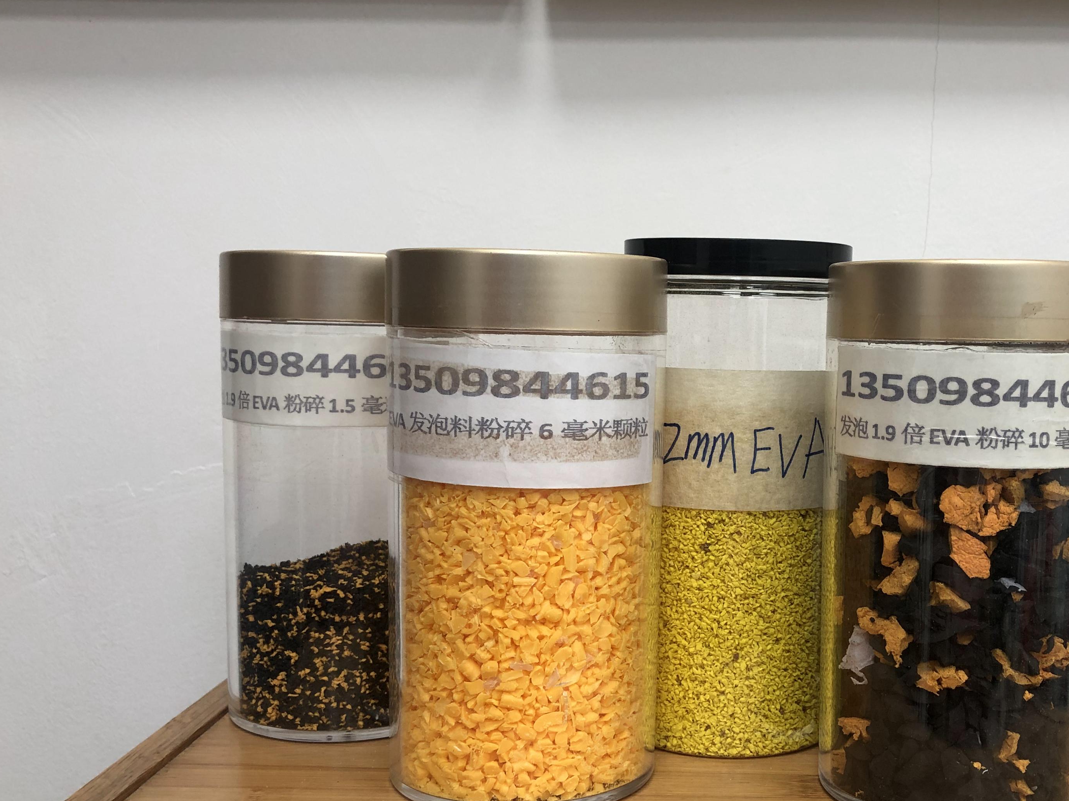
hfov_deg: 45.0
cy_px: 446
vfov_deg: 35.1
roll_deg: -2.0
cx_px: 723
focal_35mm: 41
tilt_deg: -5.7
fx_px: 1266
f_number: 1.8
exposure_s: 1/33
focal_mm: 3.99
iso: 20
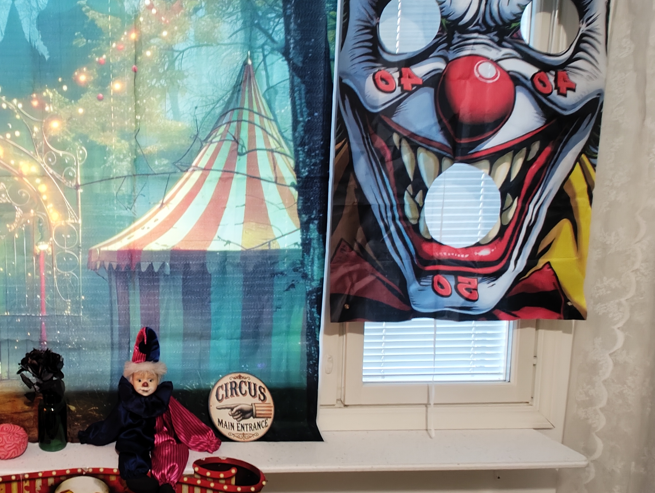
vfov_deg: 55.0
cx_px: 102
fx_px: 474
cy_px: 242
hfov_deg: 61.6
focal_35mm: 25
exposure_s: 1/33.3
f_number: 2.2
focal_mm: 2.15
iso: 906
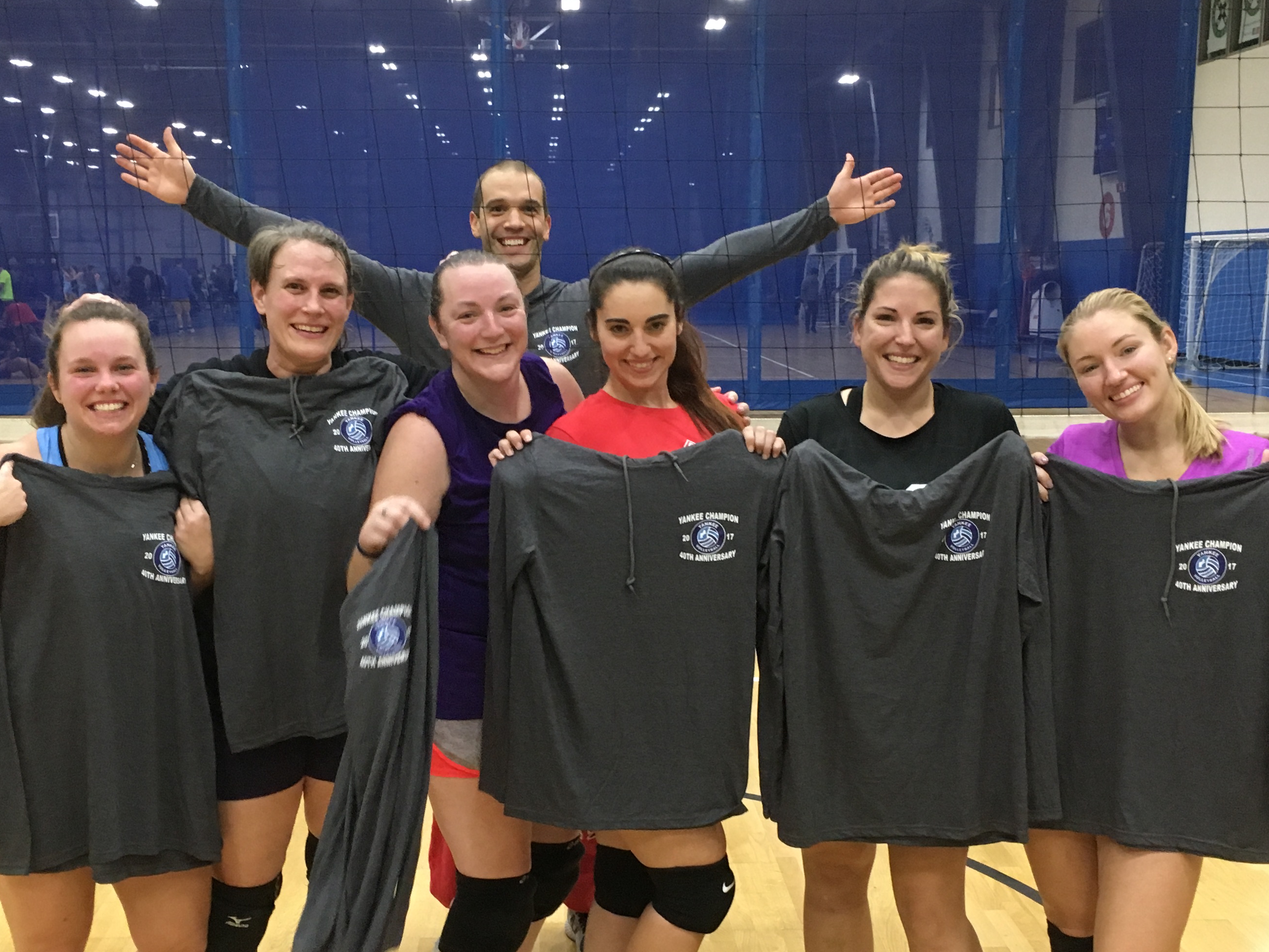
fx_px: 1650
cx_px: 607
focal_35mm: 45
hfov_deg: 42.1
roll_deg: -0.2
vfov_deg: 32.1
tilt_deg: -9.2
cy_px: 563
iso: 160
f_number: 2.2
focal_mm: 4.15
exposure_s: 1/30
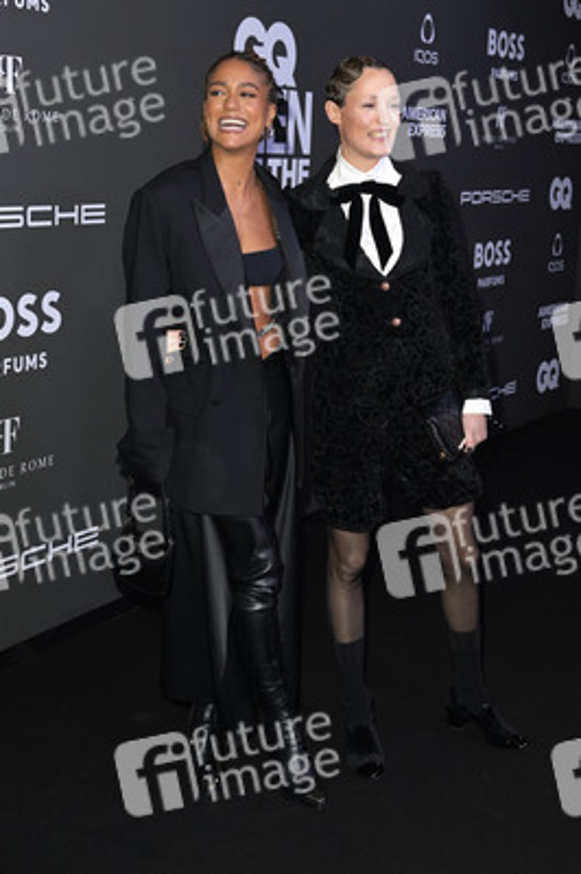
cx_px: 290
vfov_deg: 41.1
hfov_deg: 28.0
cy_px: 437
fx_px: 1164
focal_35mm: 48
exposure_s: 1/250
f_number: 5.6
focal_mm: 48
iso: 1000
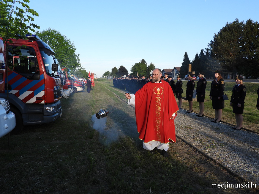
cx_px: 130
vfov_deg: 46.8
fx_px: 224
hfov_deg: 60.0
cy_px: 97
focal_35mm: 30
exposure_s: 1/500
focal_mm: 5.4
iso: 100
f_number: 3.2
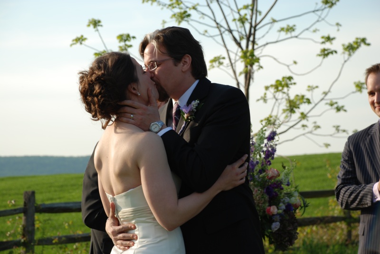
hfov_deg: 18.2
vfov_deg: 12.2
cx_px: 190
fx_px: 1189
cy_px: 127
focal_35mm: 112
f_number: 6.3
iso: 100
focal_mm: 75
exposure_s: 1/160
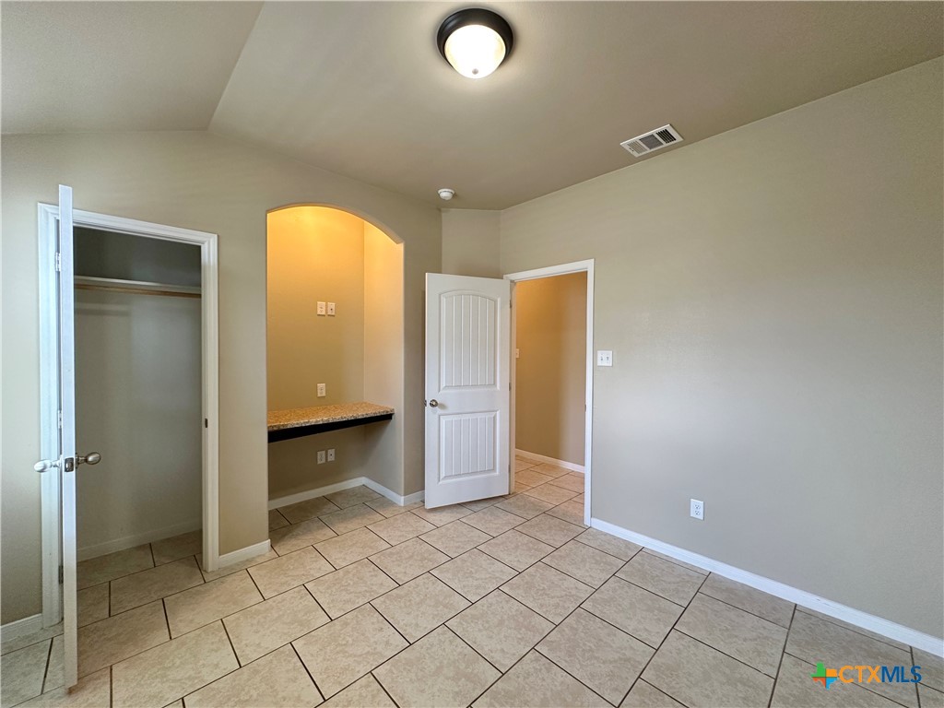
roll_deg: -0.7
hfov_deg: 102.1
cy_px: 354
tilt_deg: -1.9
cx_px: 472
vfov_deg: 85.7
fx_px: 382
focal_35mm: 14
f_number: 2.2
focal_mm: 2.22
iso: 160
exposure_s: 1/60
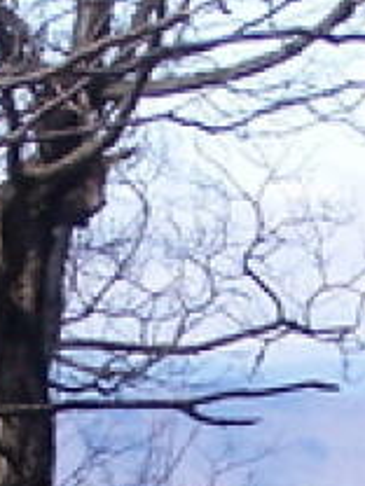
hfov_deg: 3.4
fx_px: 6186
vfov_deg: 4.5
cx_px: 339
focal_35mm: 440
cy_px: 919
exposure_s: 1/640
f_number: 3.2
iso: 80
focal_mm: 11.1
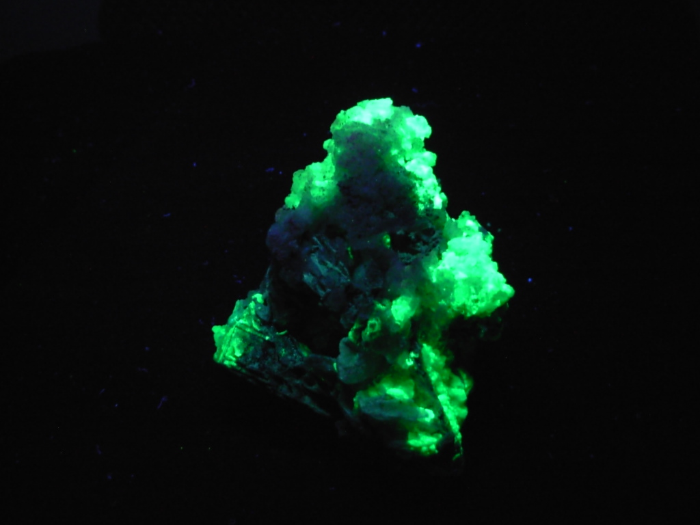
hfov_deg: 49.0
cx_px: 350
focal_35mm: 38
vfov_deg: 37.7
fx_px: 768
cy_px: 262
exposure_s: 1
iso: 200
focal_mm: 6.3
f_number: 2.9
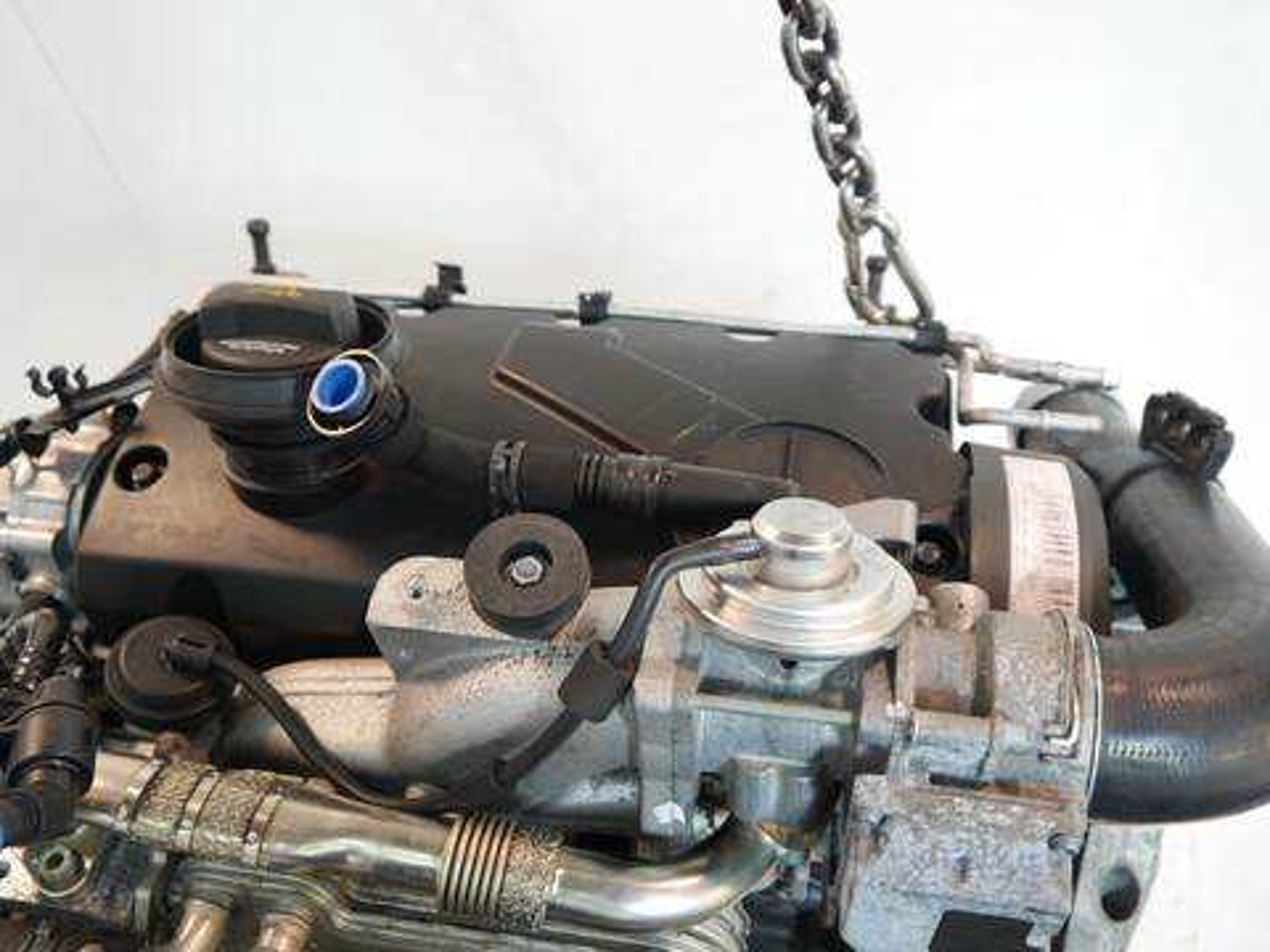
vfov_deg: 44.2
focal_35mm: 32
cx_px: 635
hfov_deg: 56.8
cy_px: 476
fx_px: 1174
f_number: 3.8
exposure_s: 1/60
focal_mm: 16
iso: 500
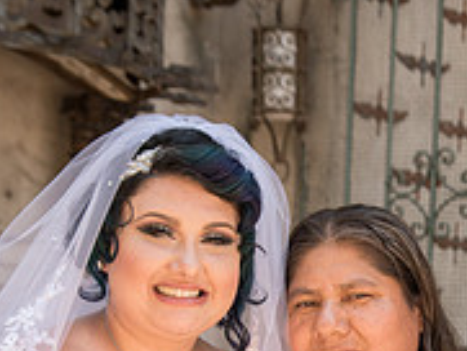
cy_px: 453
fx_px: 1930
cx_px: 369
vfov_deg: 10.2
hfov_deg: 13.7
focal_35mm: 143
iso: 100
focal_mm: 46
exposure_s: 1/100
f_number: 4.5
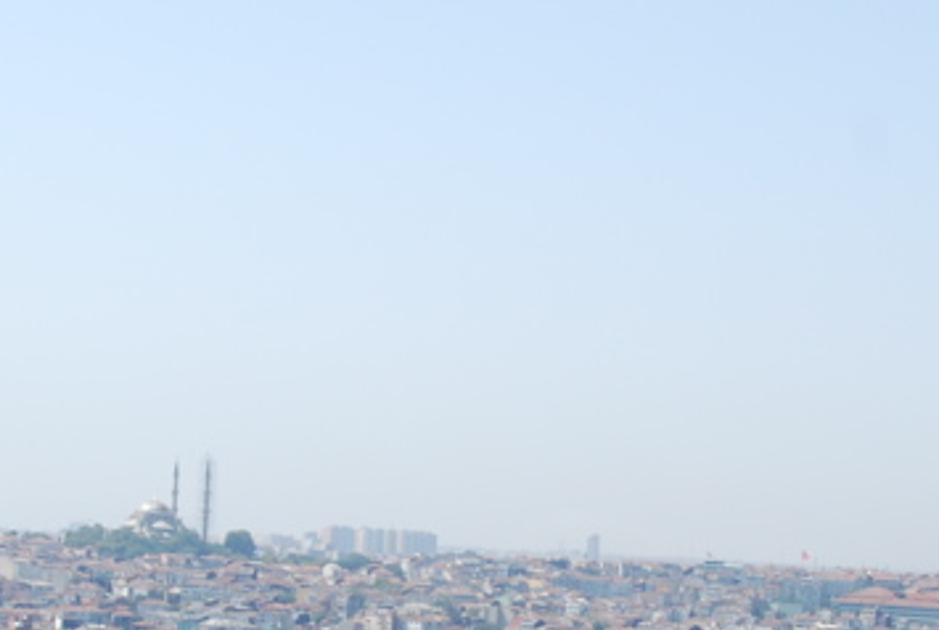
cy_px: 621
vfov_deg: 10.9
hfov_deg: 16.3
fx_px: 3277
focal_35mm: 125
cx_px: 509
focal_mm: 29
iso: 200
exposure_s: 1/250
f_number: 10
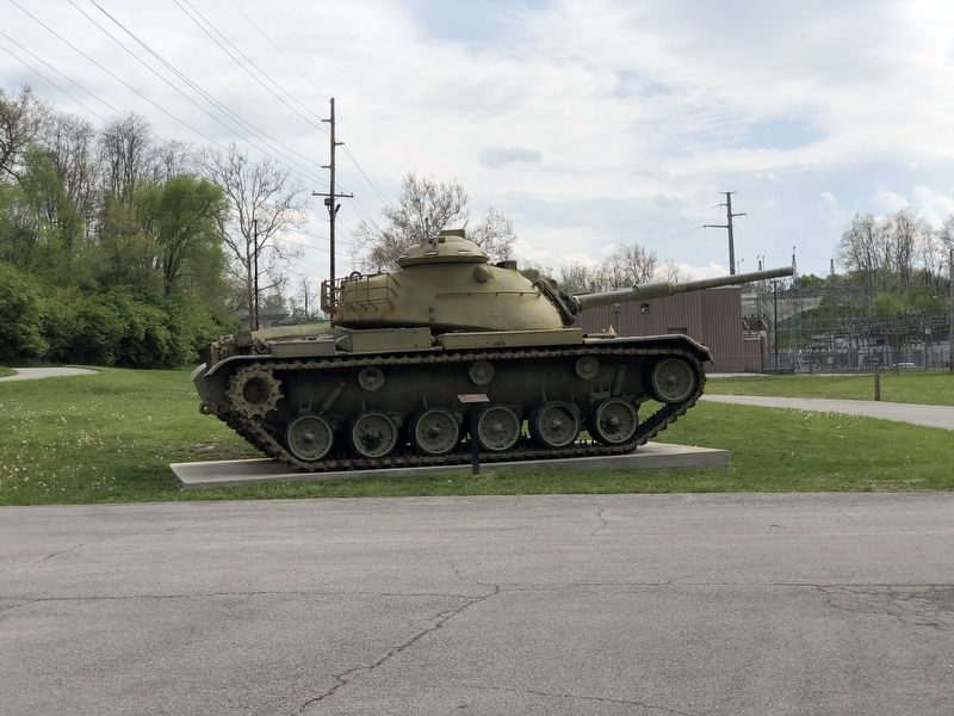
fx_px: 1433
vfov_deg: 28.0
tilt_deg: +1.1
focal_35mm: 52
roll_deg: +2.8
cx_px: 477
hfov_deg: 36.8
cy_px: 358
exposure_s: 1/1919
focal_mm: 6
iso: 16
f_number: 2.4
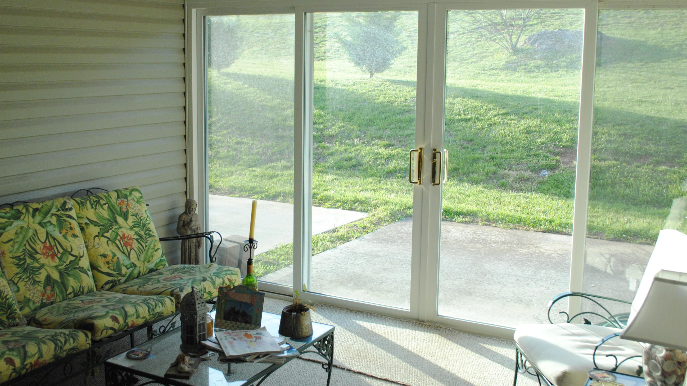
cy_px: 160
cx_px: 333
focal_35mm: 40
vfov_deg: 29.6
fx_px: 729
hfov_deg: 50.5
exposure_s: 1/250
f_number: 6.3
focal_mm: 22
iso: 800
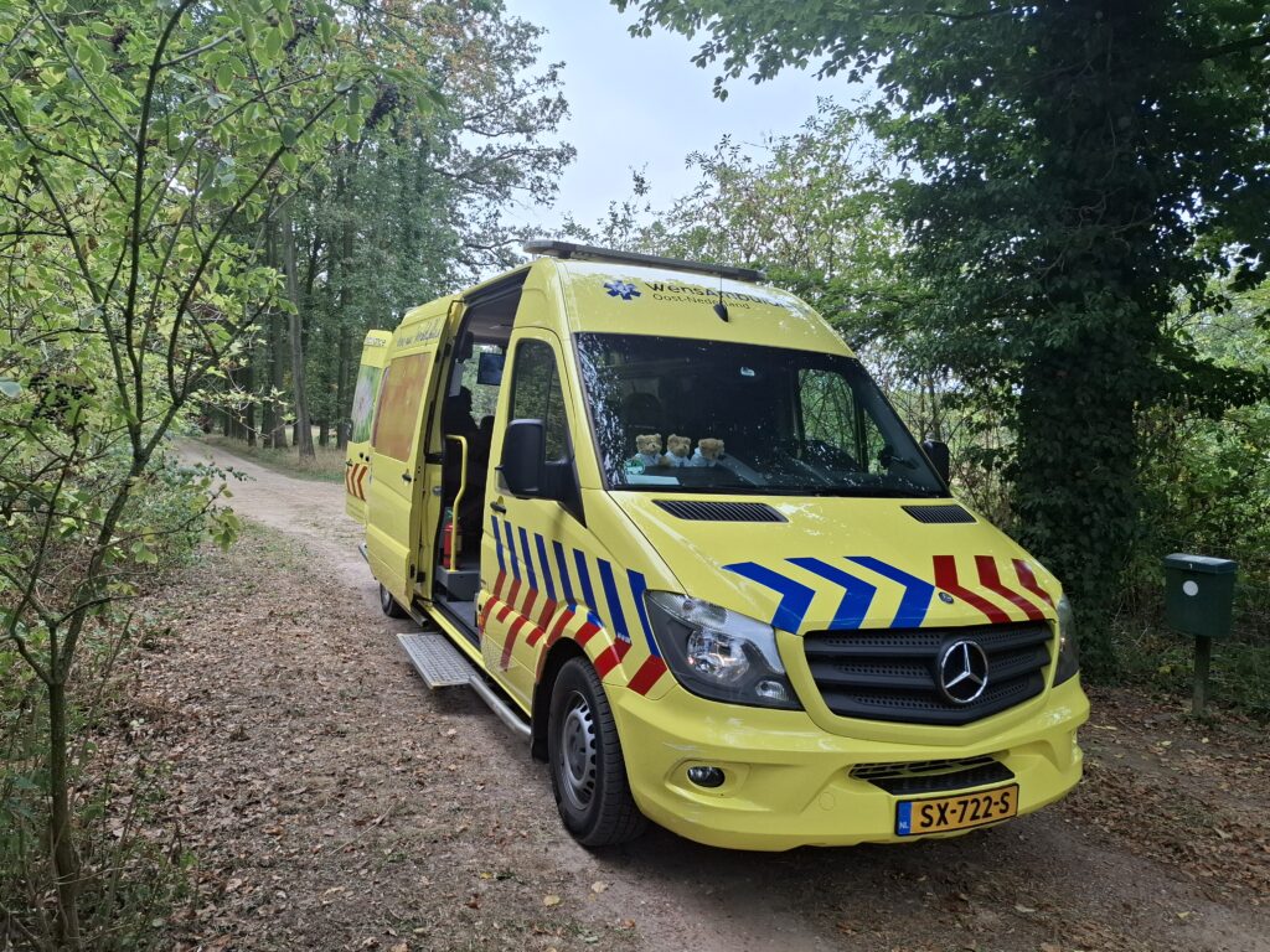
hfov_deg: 73.9
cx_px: 635
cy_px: 476
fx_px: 844
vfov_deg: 58.9
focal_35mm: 23
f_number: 1.8
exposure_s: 1/420
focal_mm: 5.54
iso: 50
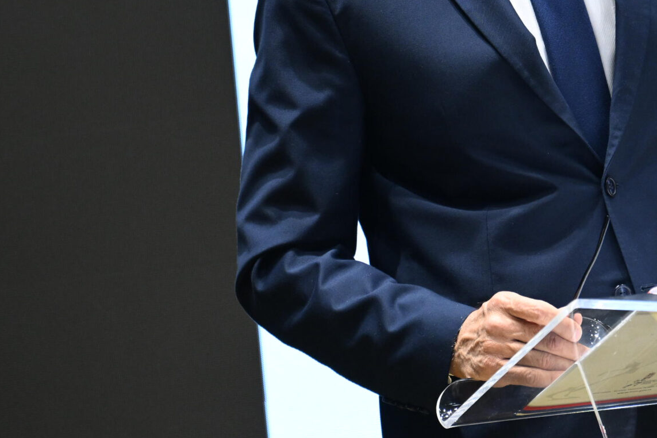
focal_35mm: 448
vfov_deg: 3.1
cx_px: 491
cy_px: -50
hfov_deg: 4.6
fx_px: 8175
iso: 2500
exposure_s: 1/200
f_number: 4
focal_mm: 200
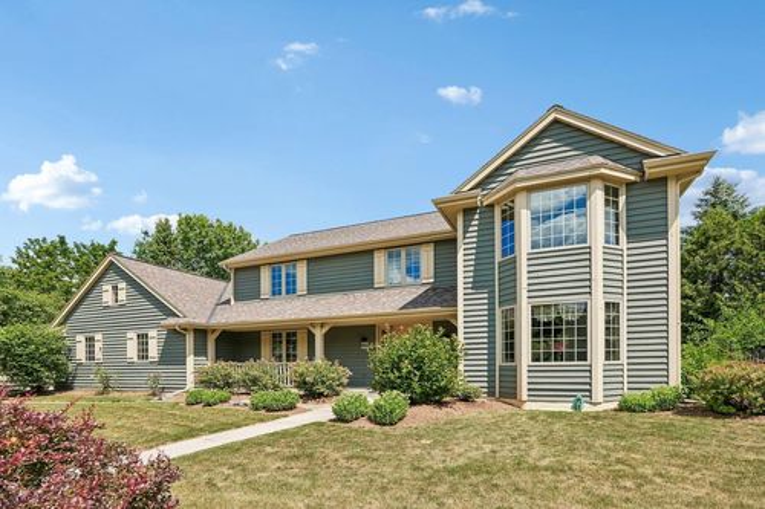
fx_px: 361
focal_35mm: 17
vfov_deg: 70.4
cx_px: 382
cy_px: 254
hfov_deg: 93.3
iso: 100
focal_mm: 17
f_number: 6.3
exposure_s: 1/400
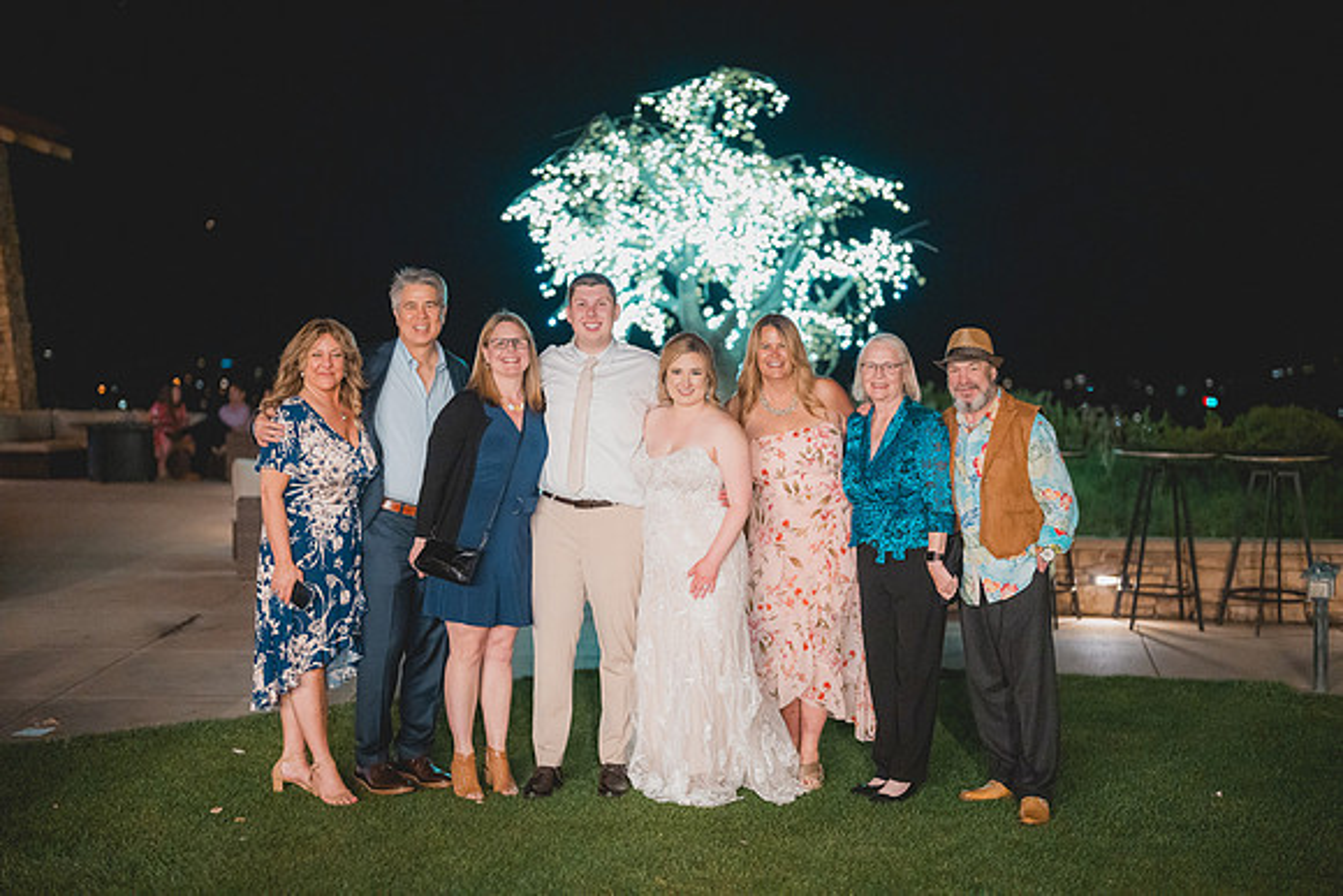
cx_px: 672
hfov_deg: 39.6
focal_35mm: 50
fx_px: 1866
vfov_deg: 27.0
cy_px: 448
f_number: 1.2
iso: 4000
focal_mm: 50
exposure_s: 1/200
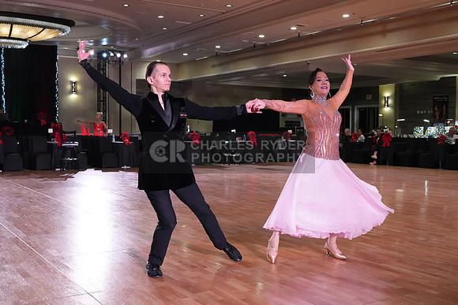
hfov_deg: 47.4
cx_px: 229
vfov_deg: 32.6
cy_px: 152
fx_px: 522
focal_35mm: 41
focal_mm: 41
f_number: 5.6
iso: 5000
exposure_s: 1/320
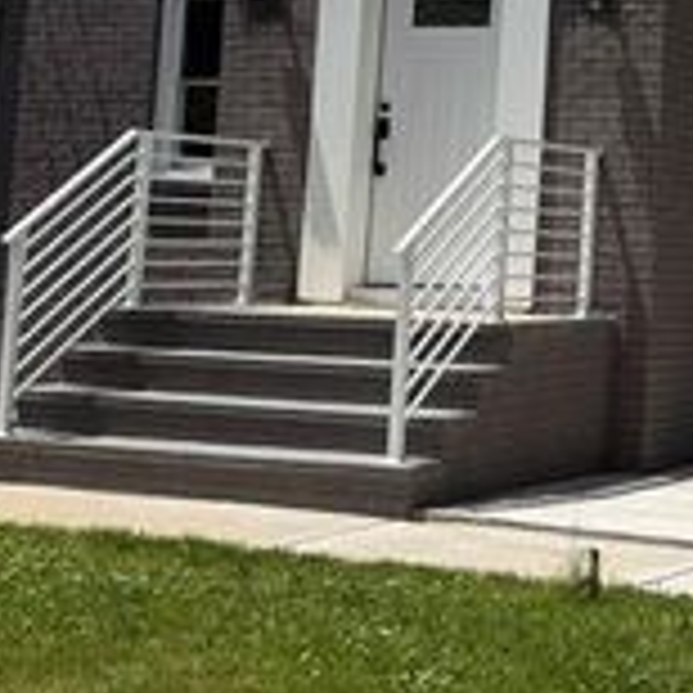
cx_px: 810
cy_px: -16
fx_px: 2084
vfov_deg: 18.4
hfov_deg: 18.0
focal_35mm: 92
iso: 80
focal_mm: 6.76
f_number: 1.78
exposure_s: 1/6711
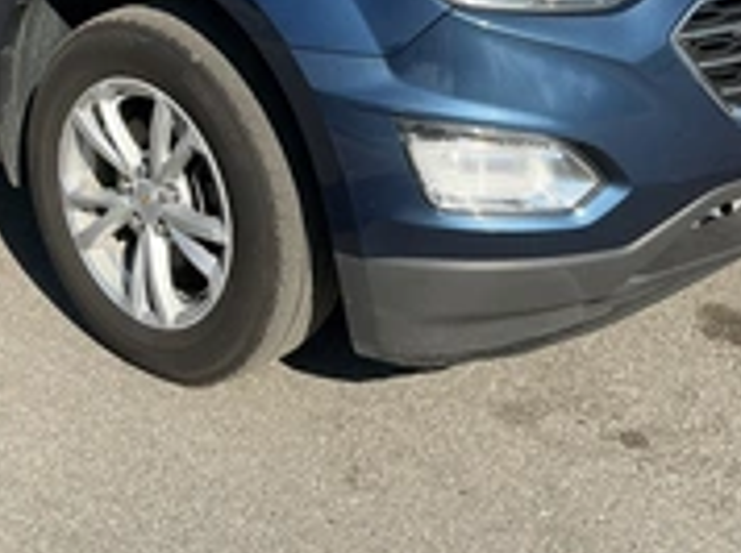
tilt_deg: -8.7
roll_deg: -0.4
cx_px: 225
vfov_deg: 22.0
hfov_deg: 30.4
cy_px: -54
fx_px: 1347
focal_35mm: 63
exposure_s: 1/1534
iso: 25
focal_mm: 3
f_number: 1.8
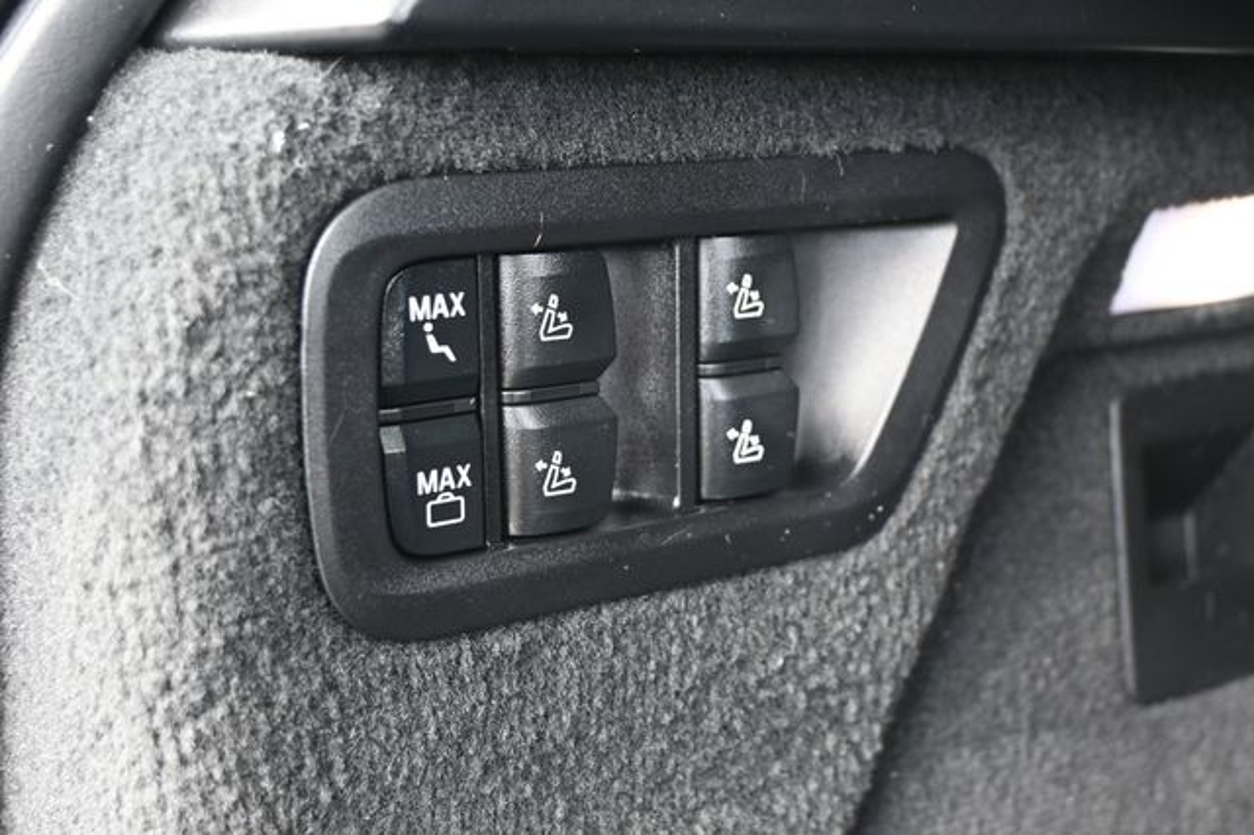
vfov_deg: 29.8
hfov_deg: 43.6
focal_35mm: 45
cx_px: 627
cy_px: 418
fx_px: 1567
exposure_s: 1/125
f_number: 4.8
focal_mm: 30
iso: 800
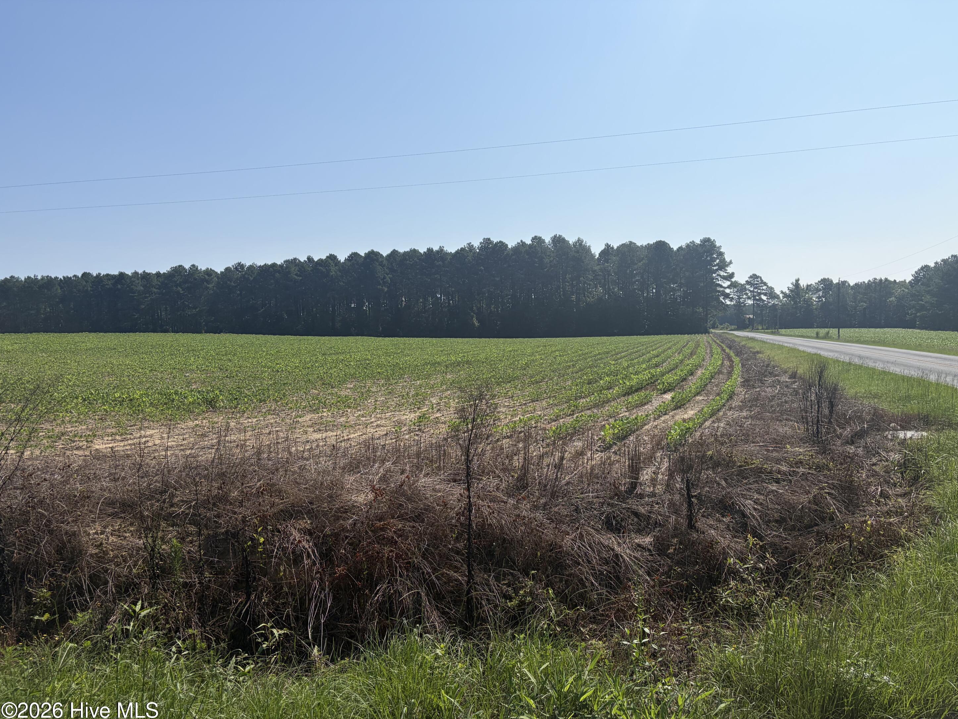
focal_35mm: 27
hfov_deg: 65.3
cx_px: 497
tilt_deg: -2.1
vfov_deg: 51.3
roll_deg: +2.5
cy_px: 371
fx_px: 747
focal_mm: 5.96
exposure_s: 1/6993
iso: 50
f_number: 1.6
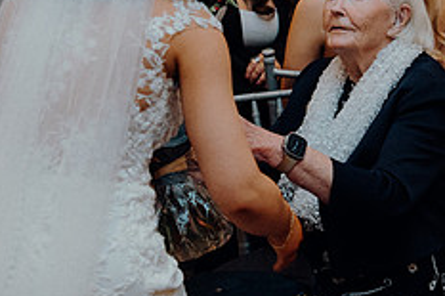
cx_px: 357
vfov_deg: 11.7
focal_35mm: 117
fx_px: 1445
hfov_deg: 17.4
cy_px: 96
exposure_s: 1/160
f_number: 3.5
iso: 2500
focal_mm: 47
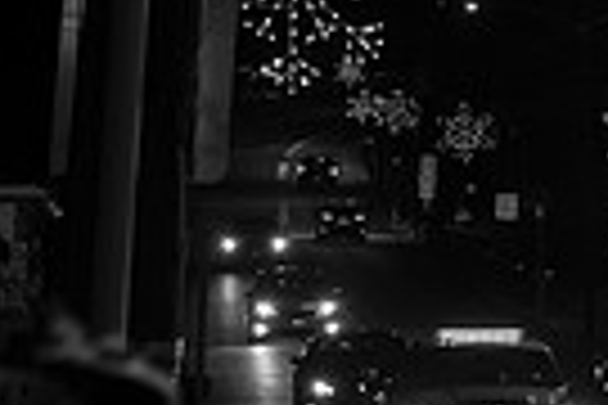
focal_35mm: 302
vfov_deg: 4.5
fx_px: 5100
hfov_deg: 6.4
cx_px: 1640
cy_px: -109
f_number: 4
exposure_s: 1/160
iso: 2500
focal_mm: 54
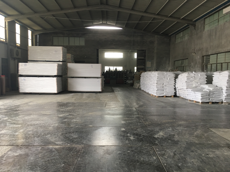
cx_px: 115
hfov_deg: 61.7
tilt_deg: -2.6
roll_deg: -0.5
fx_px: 193
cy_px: 86
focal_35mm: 29
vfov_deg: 48.2
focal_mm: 4.15
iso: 40
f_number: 2.2
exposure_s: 1/17
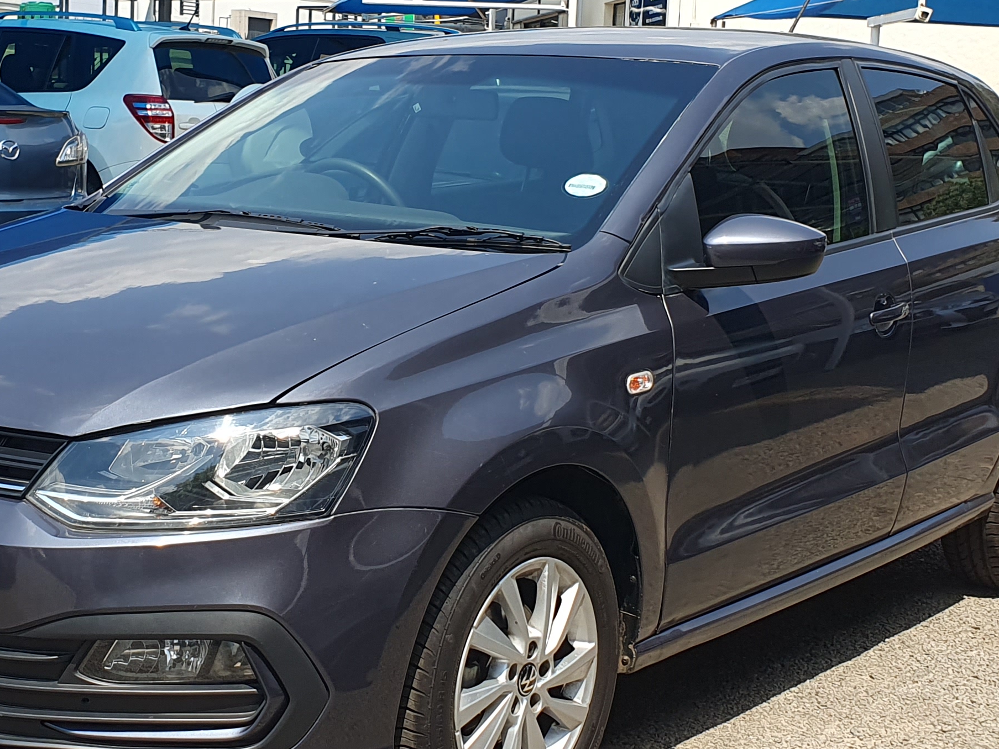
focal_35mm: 58
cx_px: 338
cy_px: 342
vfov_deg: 25.2
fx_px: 1674
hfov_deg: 33.0
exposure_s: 1/1092
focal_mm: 4.32
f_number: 2.4
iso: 50
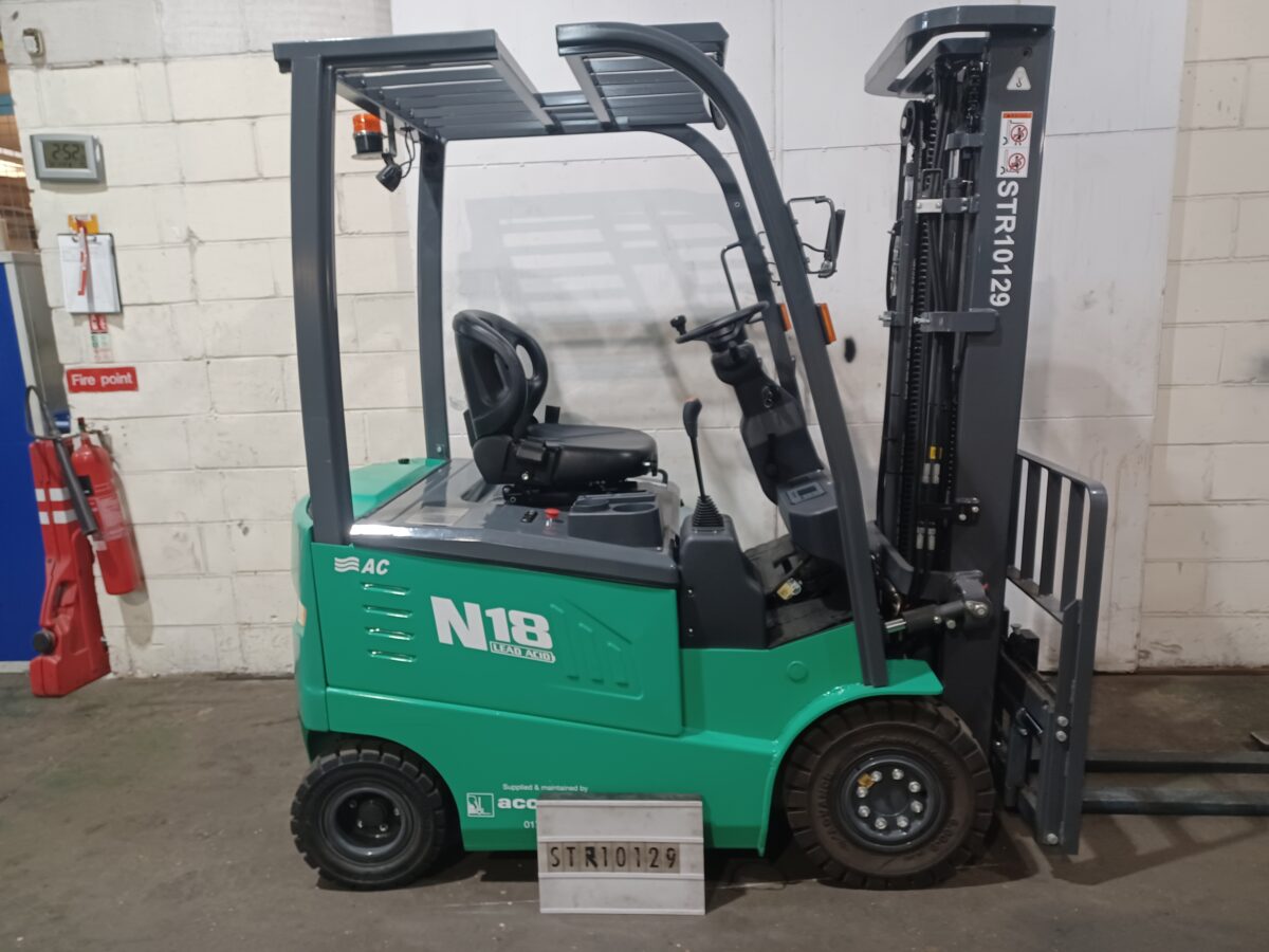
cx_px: 634
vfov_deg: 54.9
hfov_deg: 69.4
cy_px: 476
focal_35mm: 25
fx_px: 916
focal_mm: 4.6
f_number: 1.8
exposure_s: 1/25
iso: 400
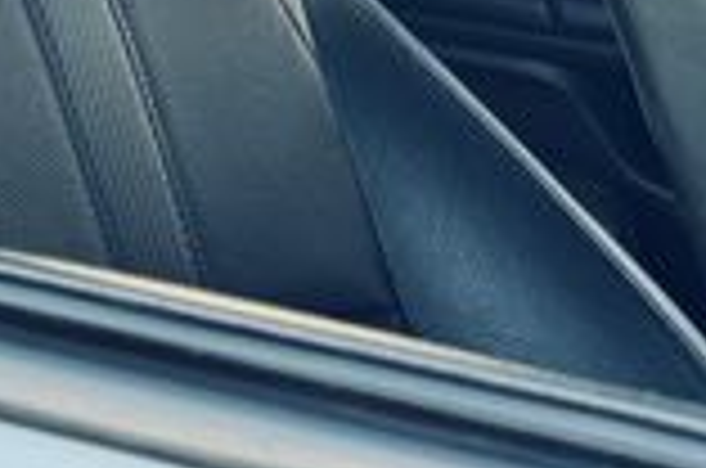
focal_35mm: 150
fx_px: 2936
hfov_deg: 13.6
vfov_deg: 9.0
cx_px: 616
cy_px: -140
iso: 64
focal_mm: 6.76
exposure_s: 1/121
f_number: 1.78
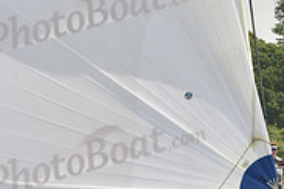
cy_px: 216
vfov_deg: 2.2
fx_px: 4993
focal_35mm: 633
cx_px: 287
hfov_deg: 3.3
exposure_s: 1/1000
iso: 400
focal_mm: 200
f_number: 10
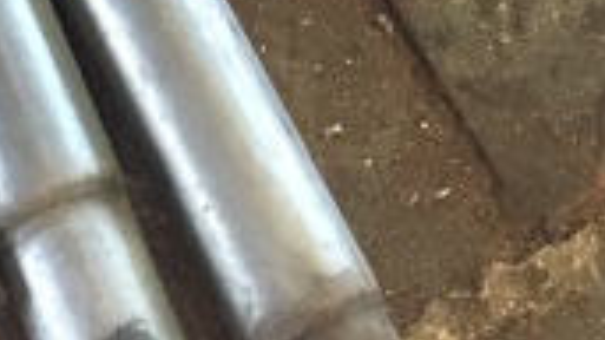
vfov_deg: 7.7
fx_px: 2373
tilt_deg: -57.3
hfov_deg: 14.5
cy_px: -407
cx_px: 471
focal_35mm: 148
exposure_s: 1/20
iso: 250
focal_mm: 4.15
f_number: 2.2
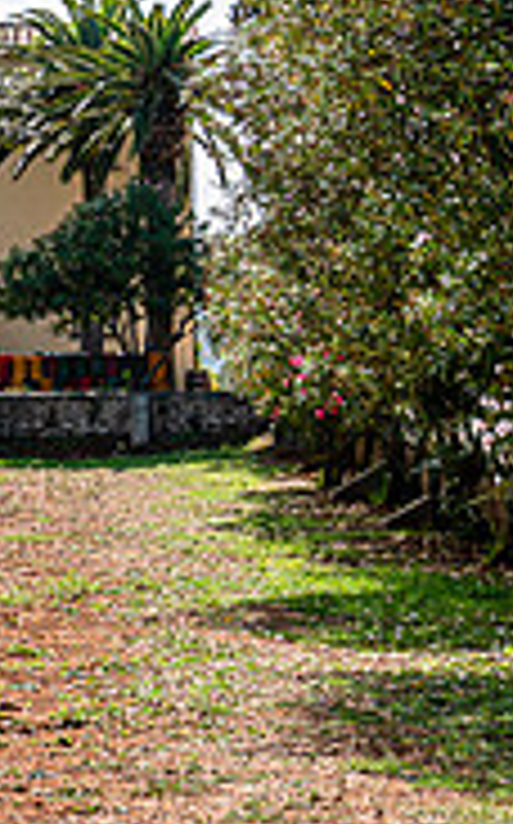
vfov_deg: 18.0
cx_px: -472
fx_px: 2601
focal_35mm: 116
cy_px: 302
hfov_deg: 10.5
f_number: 8
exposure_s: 1/200
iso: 100
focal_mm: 35
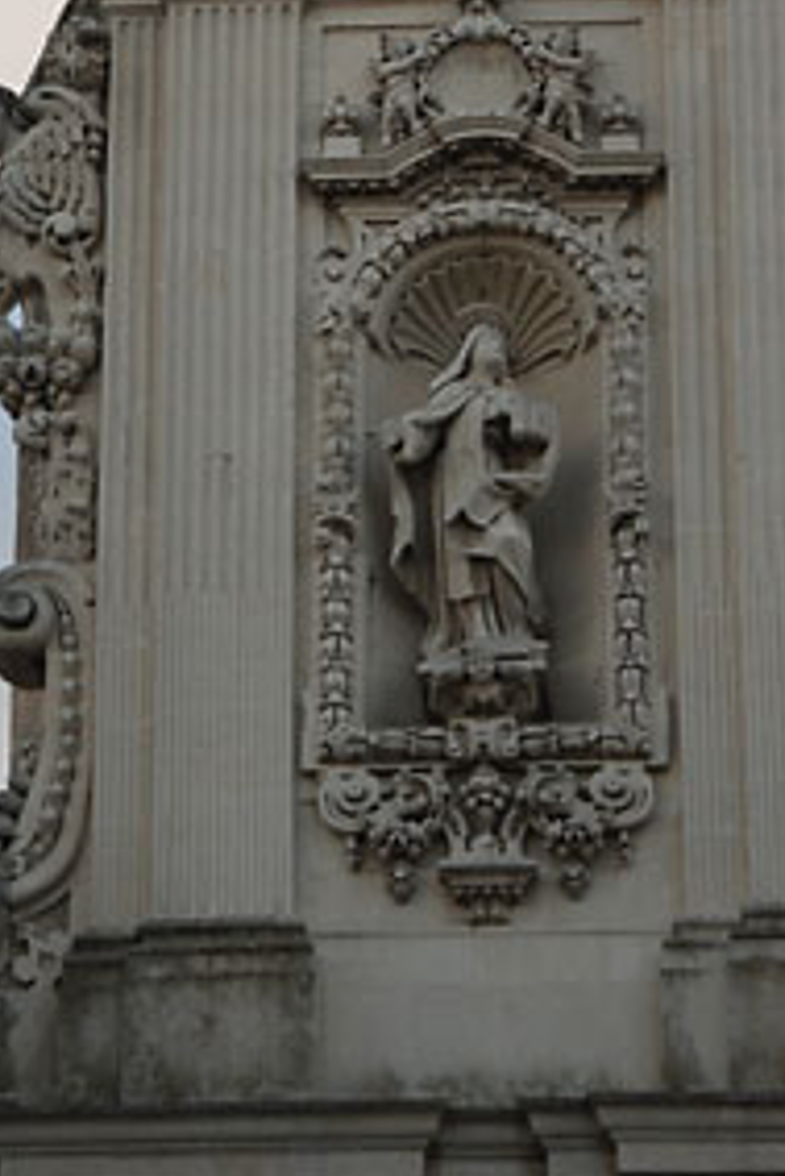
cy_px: 108
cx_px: 93
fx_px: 6664
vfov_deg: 10.0
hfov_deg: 6.7
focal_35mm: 204
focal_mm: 62
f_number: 4.8
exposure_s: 1/180
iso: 200
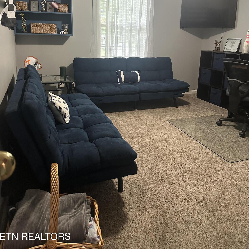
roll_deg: -1.7
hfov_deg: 55.6
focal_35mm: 29
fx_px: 236
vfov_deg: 54.4
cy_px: 82
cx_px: 126
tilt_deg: -10.0
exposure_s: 1/60
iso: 640
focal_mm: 6.86
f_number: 1.78
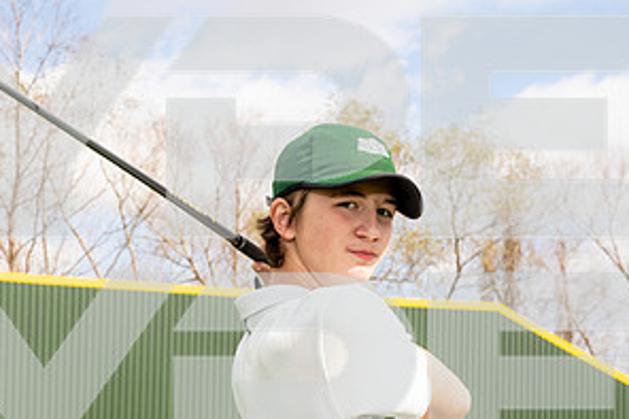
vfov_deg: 15.1
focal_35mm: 89
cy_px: 399
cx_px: 151
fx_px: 1554
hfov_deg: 22.6
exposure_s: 1/125
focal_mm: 44
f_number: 8
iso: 100
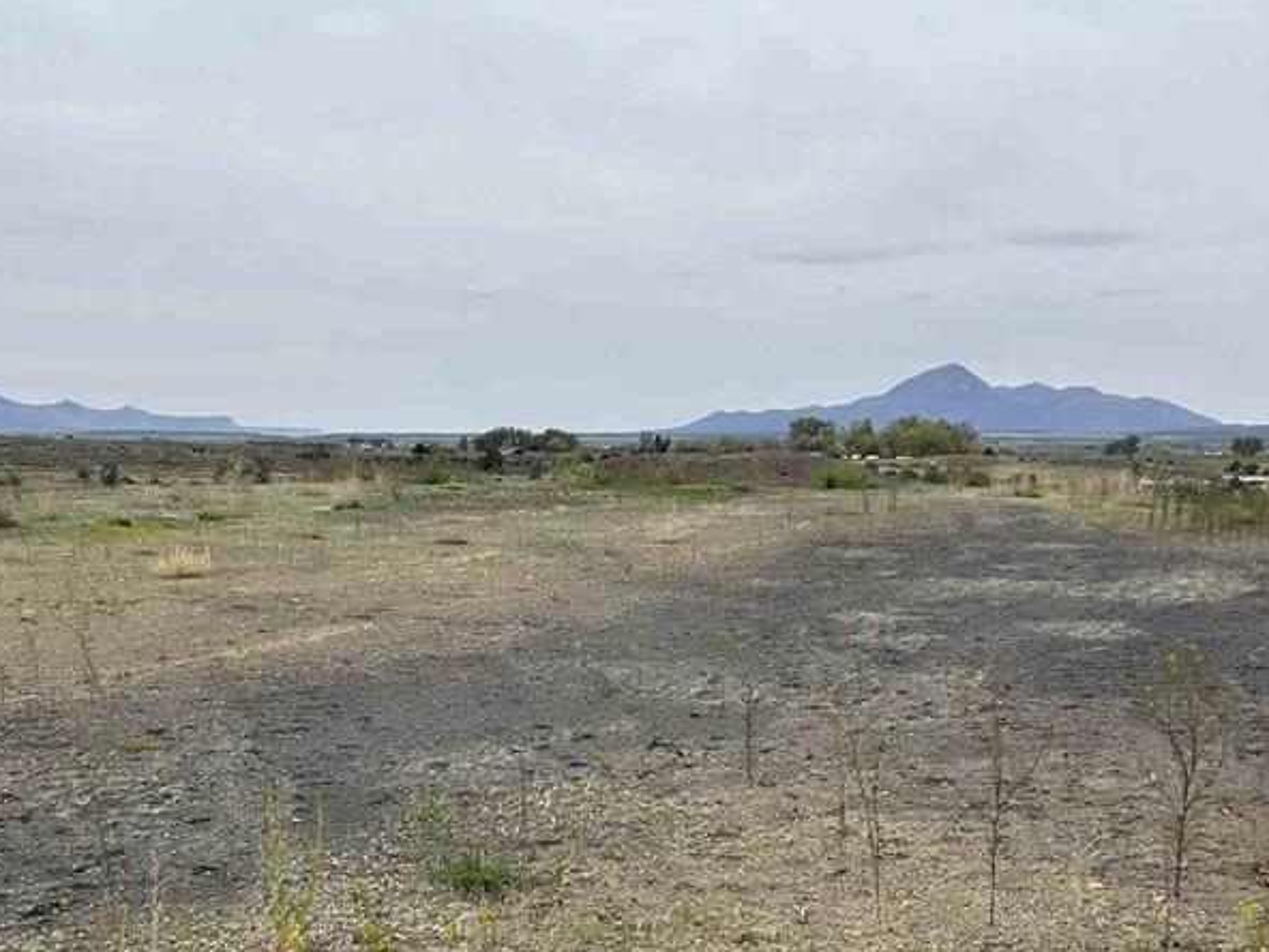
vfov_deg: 31.7
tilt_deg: -9.6
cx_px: 570
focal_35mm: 45
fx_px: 1650
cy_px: 684
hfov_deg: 42.0
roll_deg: -1.2
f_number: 1.5
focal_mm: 5.7
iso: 50
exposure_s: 1/6211
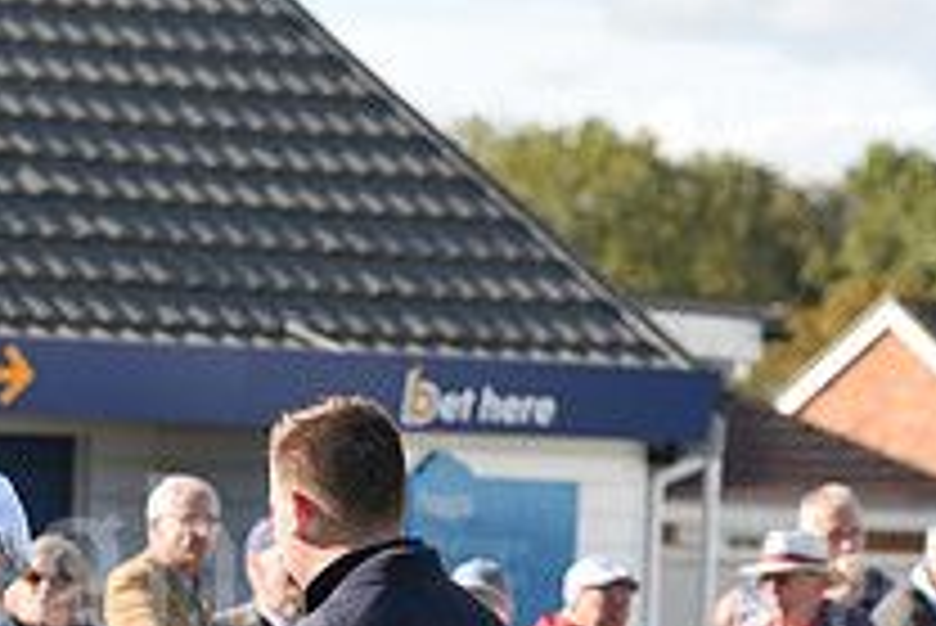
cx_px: 45
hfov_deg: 4.6
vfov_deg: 3.1
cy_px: 849
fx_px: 11604
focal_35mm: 446
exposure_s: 1/800
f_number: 6.3
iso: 400
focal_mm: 160
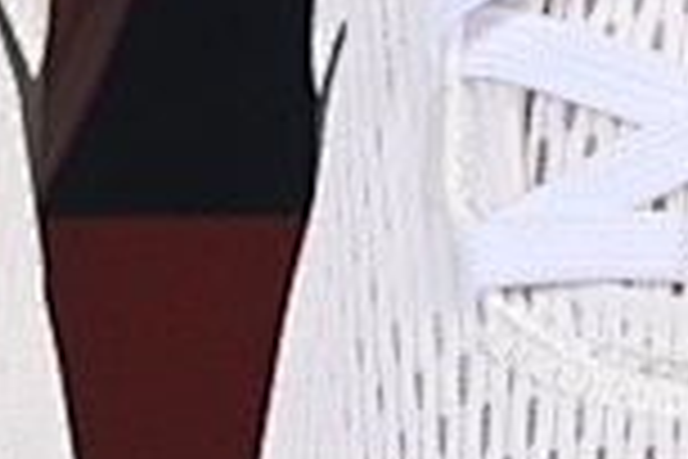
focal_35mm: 530
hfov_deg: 3.9
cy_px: 266
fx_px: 10128
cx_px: 184
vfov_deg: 2.6
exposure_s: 1/80
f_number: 8
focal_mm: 50
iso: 160
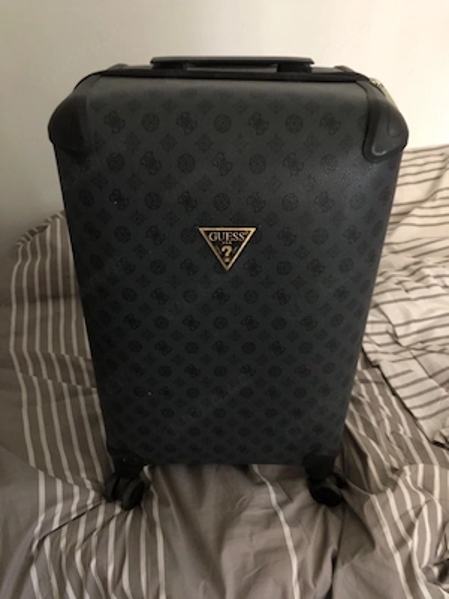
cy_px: 300
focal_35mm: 28
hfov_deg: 49.7
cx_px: 224
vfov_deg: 63.4
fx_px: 484
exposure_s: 1/4
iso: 160
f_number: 1.8
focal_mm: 3.99
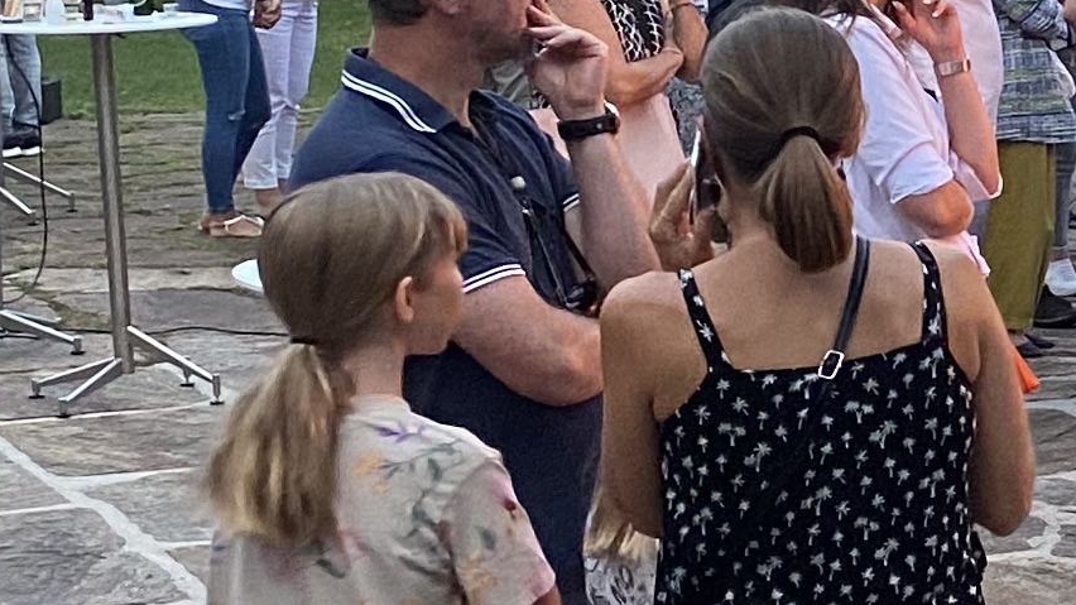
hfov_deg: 13.6
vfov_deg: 9.0
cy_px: 183
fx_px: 3823
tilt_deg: -5.9
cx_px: 2190
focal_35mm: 134
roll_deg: -0.3
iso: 125
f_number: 1.8
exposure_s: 1/65
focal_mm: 4.25
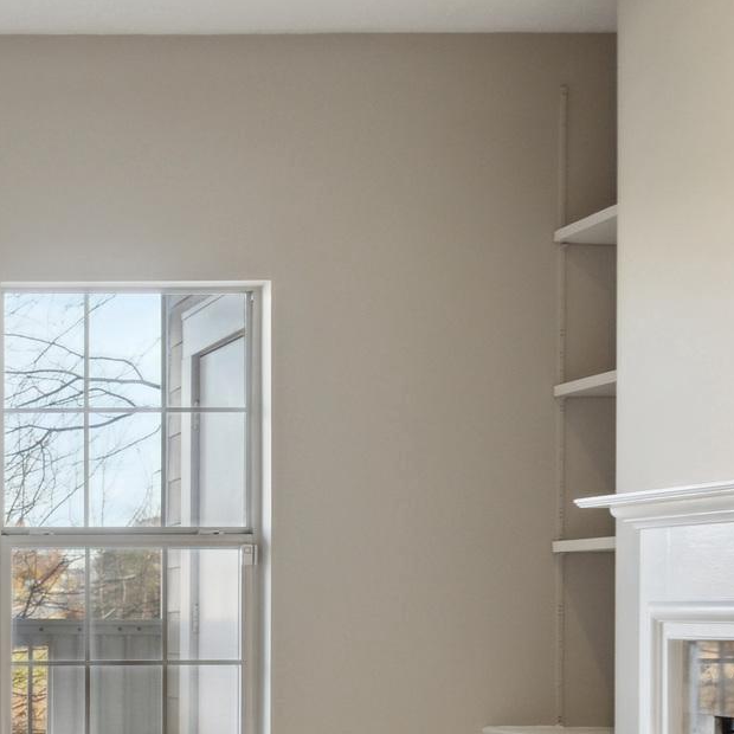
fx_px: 1751
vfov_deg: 23.1
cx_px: -141
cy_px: 653
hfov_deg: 21.9
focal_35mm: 73
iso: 400
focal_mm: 26
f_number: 5
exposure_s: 1/125
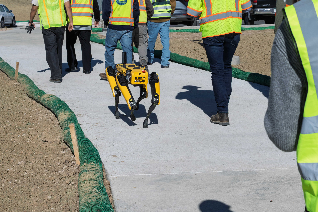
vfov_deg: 18.2
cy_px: 106
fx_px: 662
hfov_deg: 27.0
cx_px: 159
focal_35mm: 75
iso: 200
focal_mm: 50
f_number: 13
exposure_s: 1/640
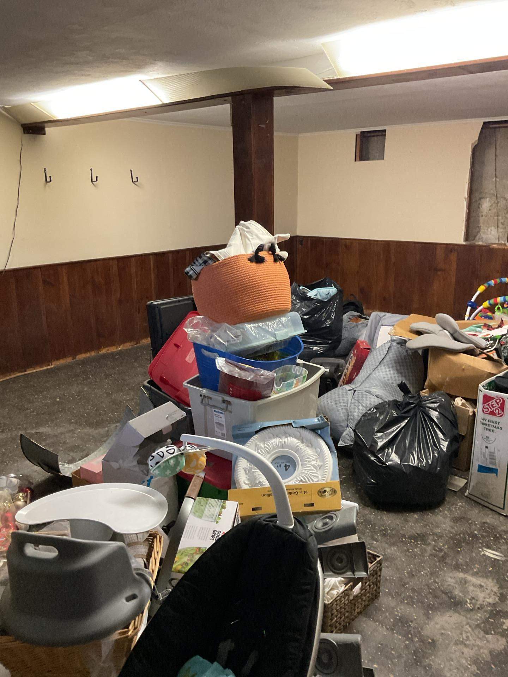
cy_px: 338
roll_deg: +1.9
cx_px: 254
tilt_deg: -15.7
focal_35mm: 29
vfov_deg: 61.7
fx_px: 567
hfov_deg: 48.2
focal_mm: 3
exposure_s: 1/40
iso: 250
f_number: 1.8
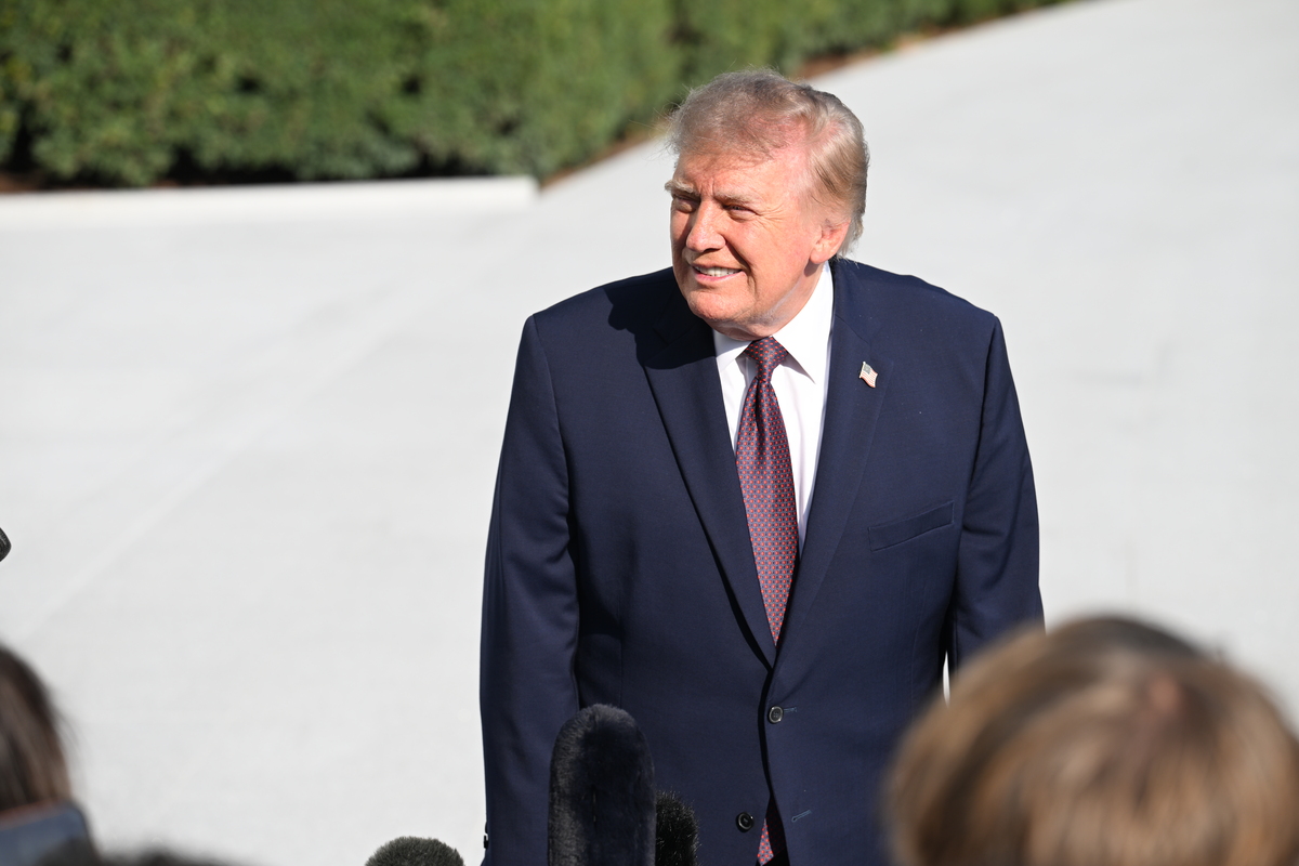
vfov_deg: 12.5
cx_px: 650
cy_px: 433
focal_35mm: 110
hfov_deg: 18.6
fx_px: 3969
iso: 110
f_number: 4
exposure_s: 1/1000
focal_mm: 110
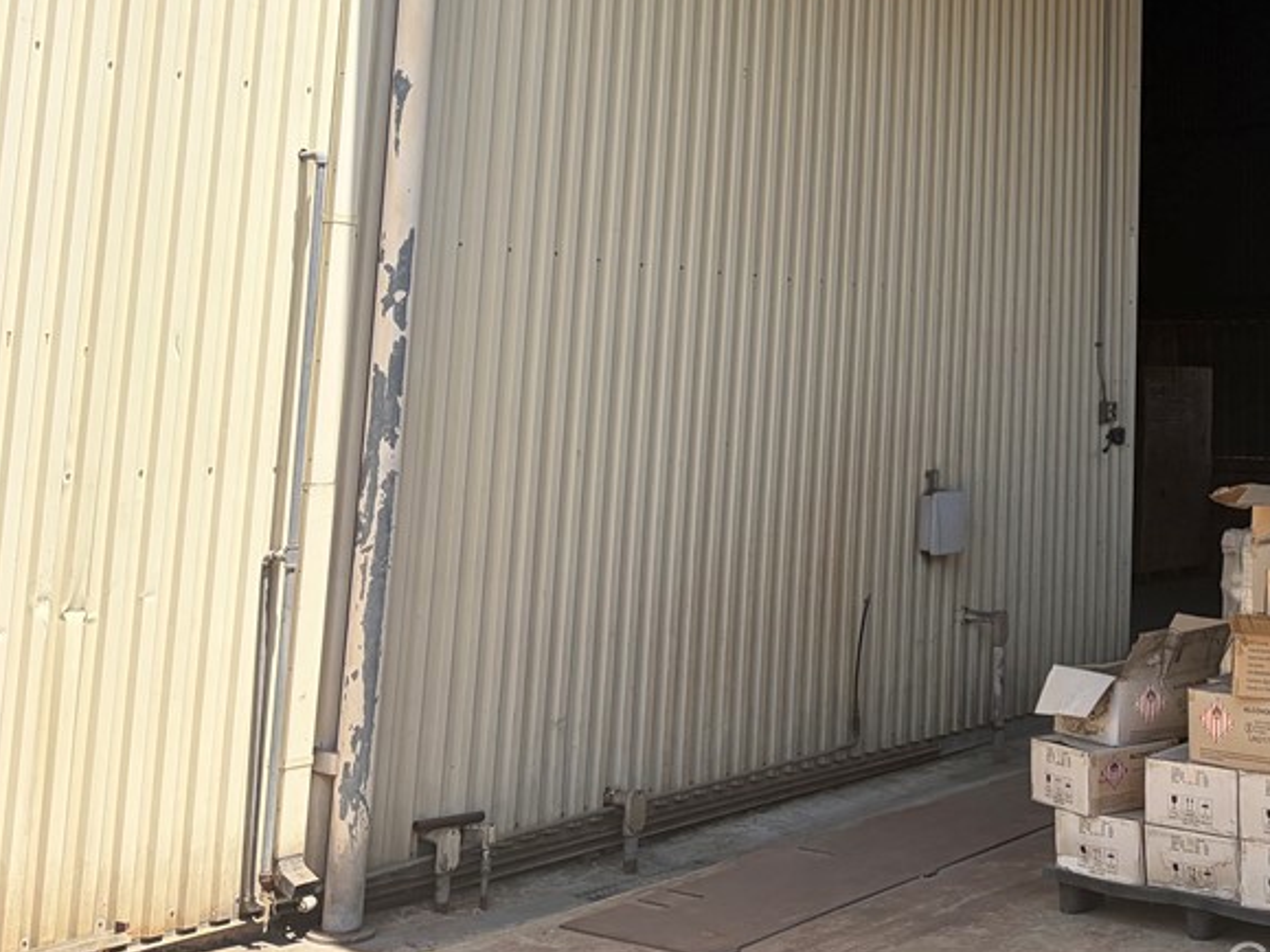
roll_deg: -0.7
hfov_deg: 38.7
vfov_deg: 30.5
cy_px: 151
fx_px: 1687
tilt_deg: +9.0
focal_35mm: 46
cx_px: 1112
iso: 64
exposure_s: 1/2283
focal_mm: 5.96
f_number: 1.6
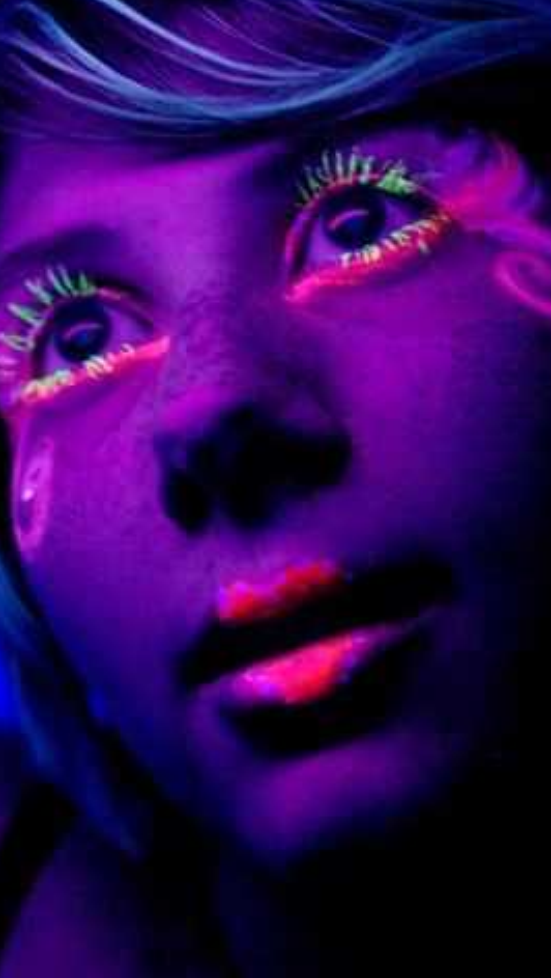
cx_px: 222
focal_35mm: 80
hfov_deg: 15.1
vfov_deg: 26.5
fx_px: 2075
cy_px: 485
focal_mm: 50
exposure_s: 1/10
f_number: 4.5
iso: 1600
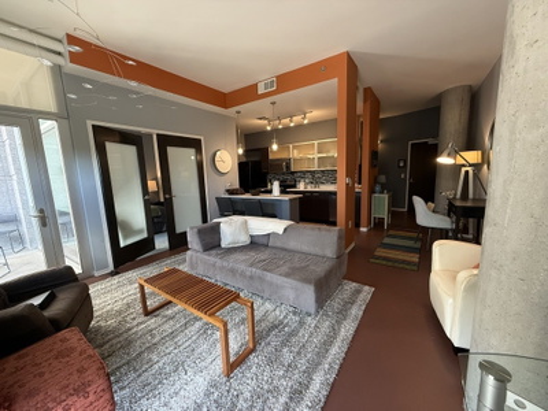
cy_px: 206
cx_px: 274
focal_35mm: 14
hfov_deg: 102.1
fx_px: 222
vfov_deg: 85.7
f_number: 2.2
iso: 320
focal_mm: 2.22
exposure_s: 1/89
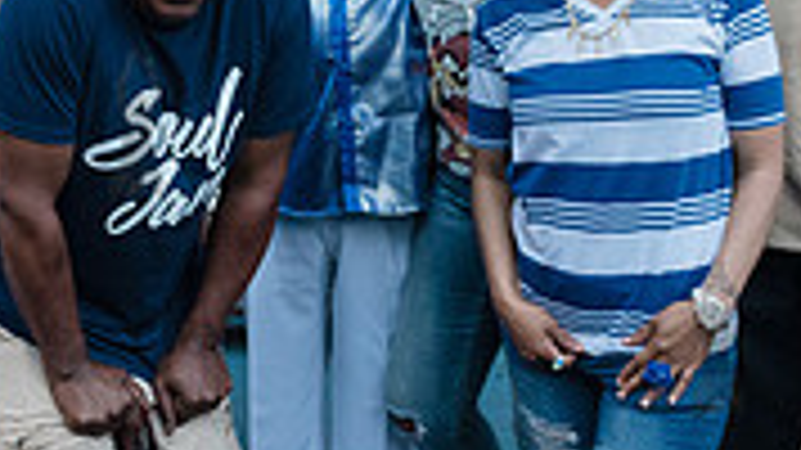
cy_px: 119
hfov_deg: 25.4
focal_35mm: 82
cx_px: 135
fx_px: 1741
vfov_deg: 14.7
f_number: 2.8
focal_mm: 24
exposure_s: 1/200
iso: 4000
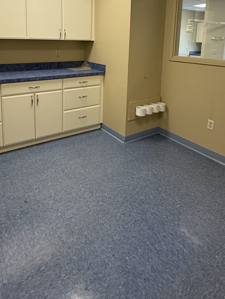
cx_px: 94
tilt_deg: -8.1
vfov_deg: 66.7
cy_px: 71
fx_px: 208
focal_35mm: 24
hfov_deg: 56.5
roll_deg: -1.5
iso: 200
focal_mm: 2.22
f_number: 2.2
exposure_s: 1/120
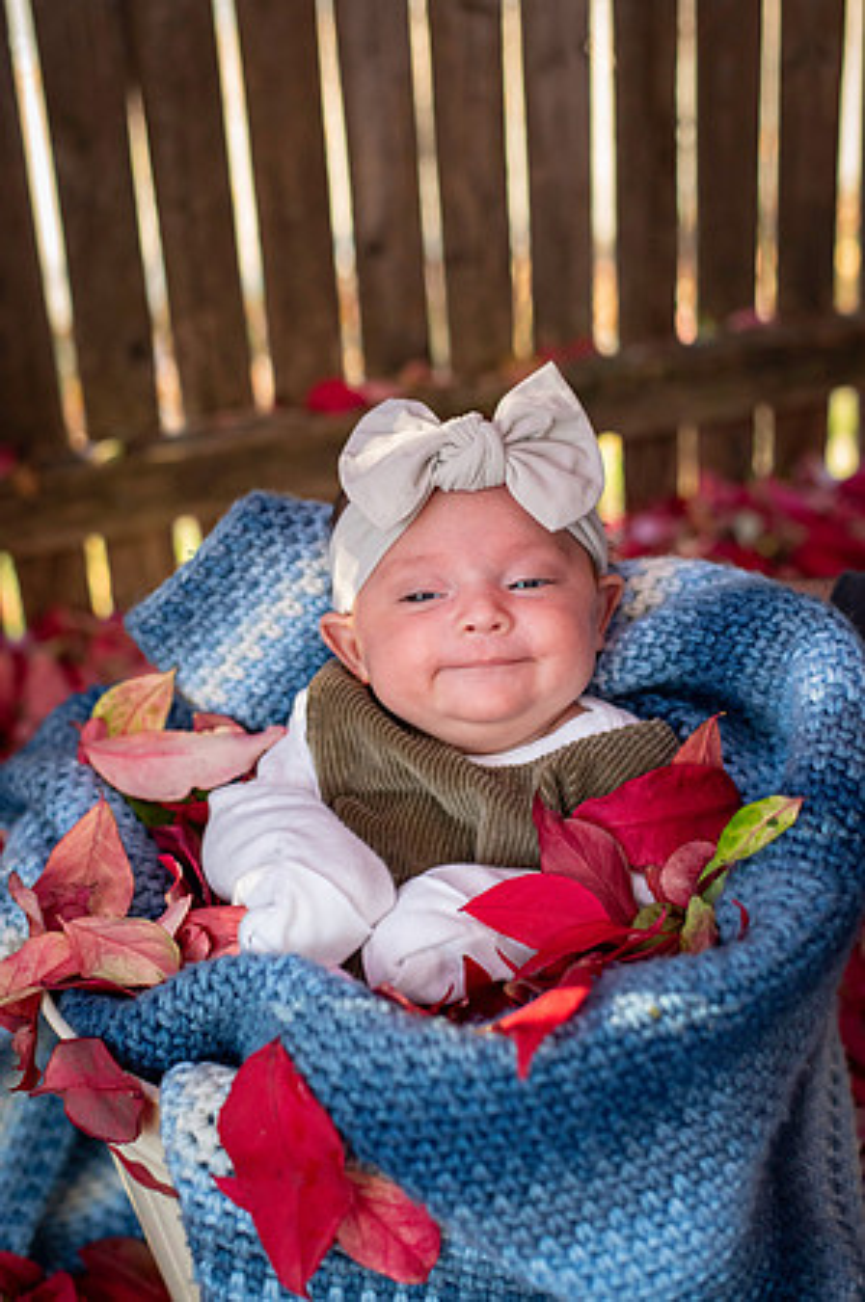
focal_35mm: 50
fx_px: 1806
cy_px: 651
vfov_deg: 39.6
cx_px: 432
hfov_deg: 26.9
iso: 3200
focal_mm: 50
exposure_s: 1/1600
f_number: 3.2
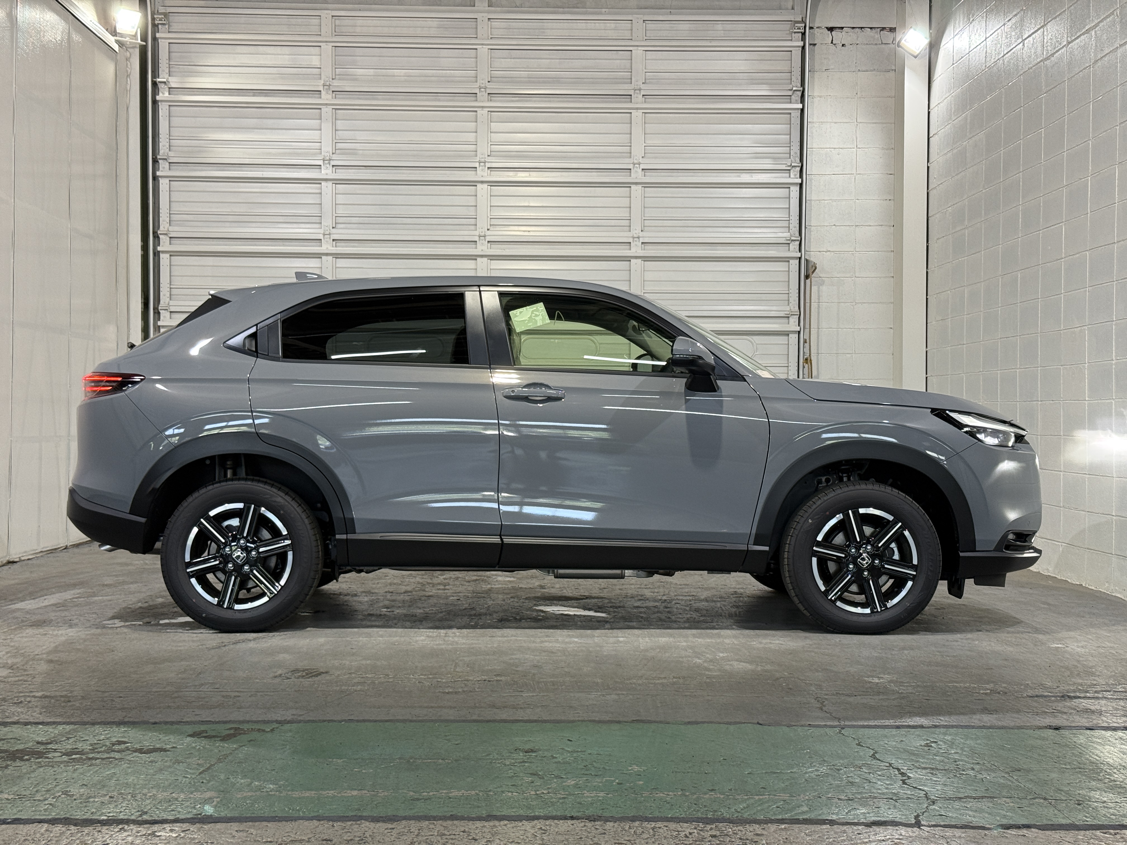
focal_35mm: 48
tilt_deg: -0.1
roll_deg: -1.1
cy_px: 422
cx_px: 564
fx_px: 1563
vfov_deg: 30.3
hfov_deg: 39.7
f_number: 1.78
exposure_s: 1/60
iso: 80
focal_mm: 6.76
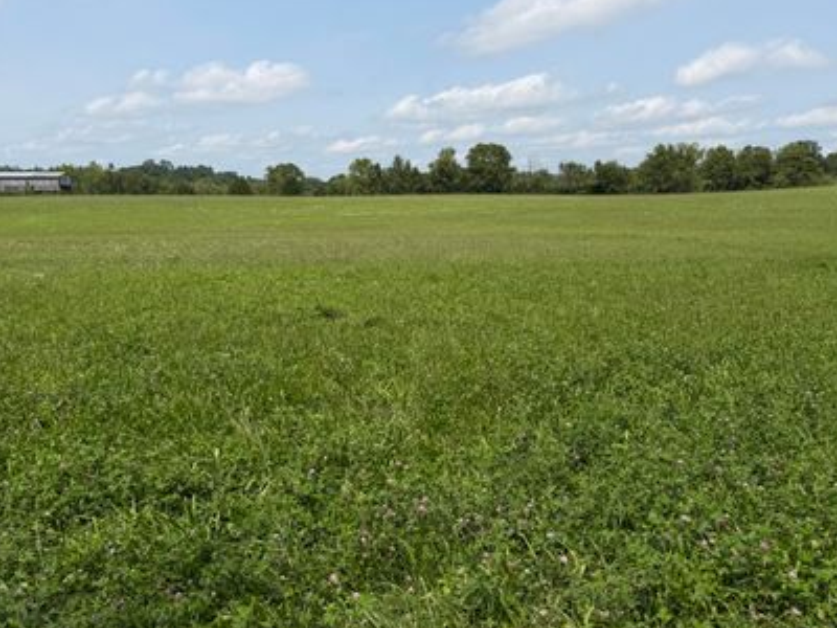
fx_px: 725
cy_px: 250
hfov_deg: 59.9
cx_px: 381
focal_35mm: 30
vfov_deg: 46.5
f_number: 1.78
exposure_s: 1/5319
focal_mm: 6.76
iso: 80
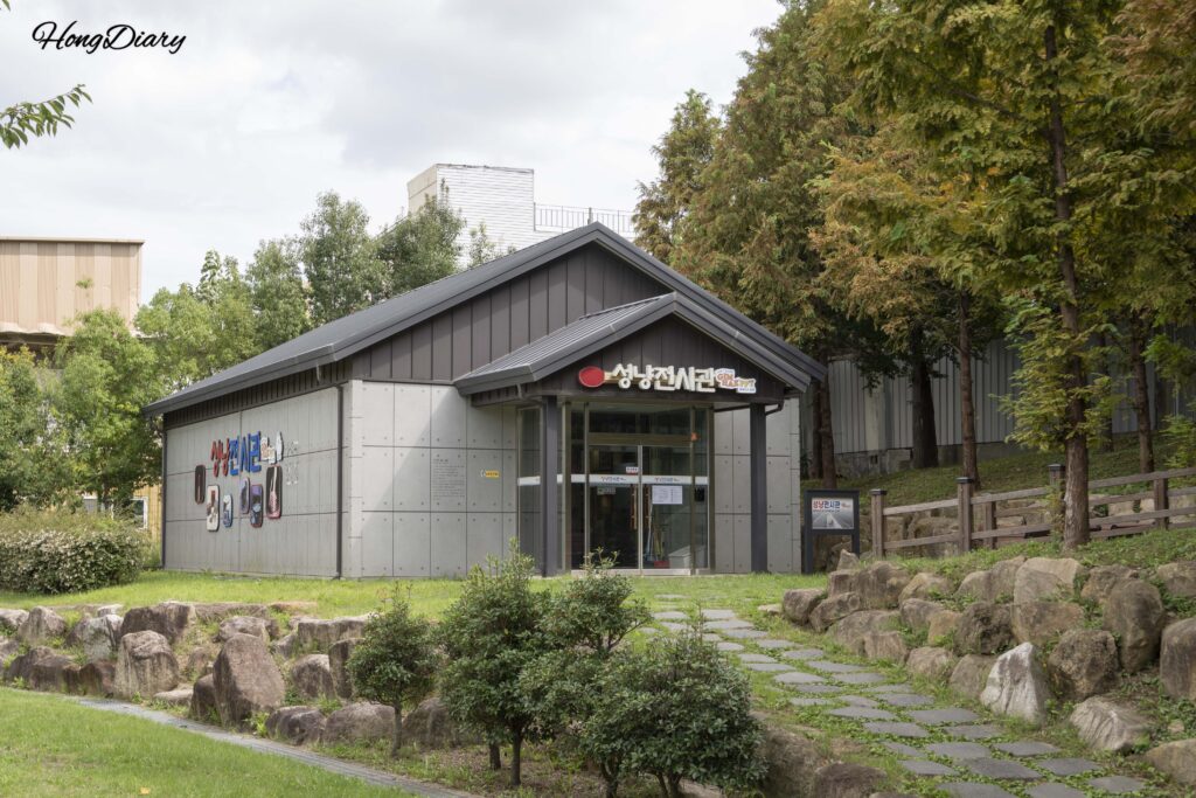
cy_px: 399
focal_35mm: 50
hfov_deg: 39.6
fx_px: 1661
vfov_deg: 27.0
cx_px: 598
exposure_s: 1/80
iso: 100
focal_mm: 50
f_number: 8
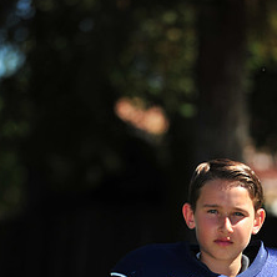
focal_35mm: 389
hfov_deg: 4.5
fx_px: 3522
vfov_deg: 4.5
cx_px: 227
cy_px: 343
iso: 400
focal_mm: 175
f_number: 4.5
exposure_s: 1/3200
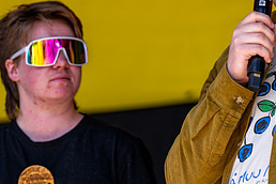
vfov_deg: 4.4
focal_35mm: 313
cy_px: -11
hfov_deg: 6.6
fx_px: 2399
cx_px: 227
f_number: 2.8
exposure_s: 1/640
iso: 64
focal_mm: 139
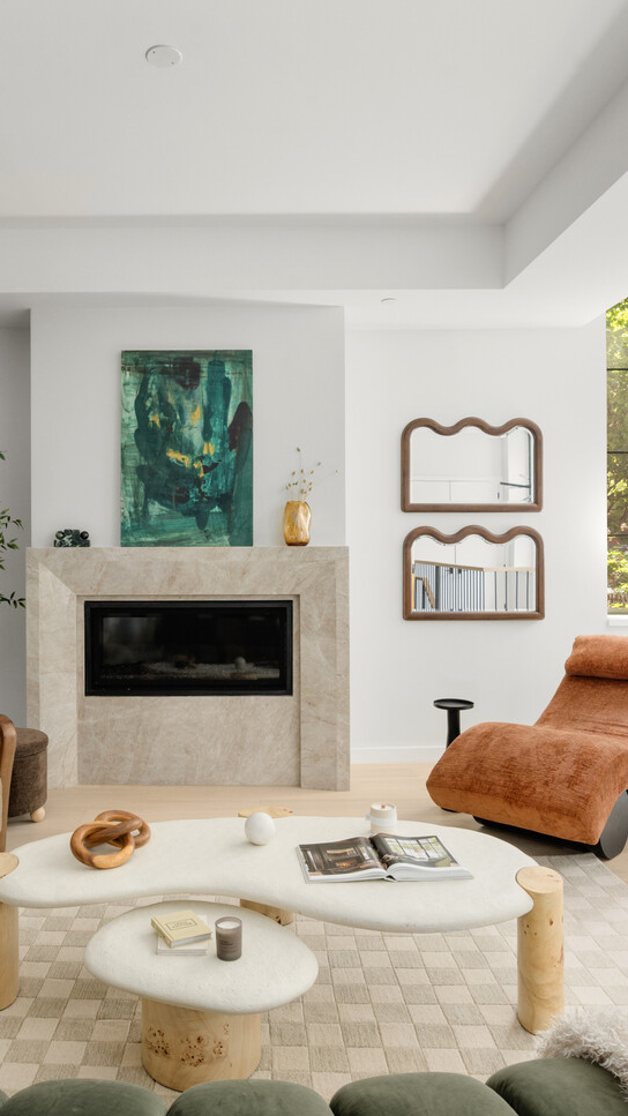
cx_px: 230
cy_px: 547
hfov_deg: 44.0
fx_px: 770
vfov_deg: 71.9
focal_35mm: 26
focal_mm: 16
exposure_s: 1/2.5
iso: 400
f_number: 11
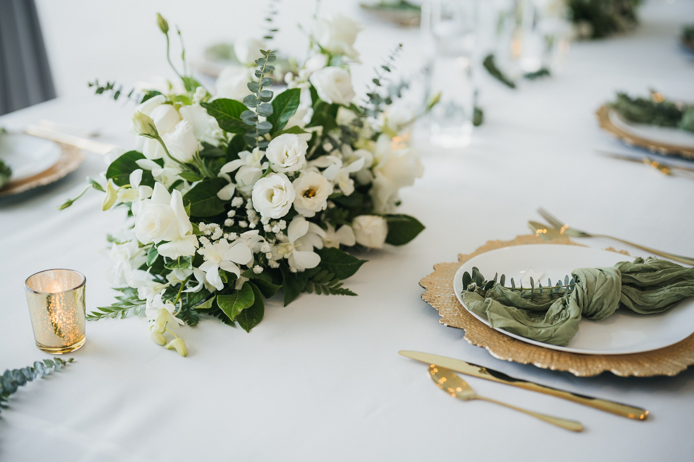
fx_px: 964
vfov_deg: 27.0
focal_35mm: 50
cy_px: 231
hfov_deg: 39.6
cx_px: 347
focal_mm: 50
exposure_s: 1/640
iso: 125
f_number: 2
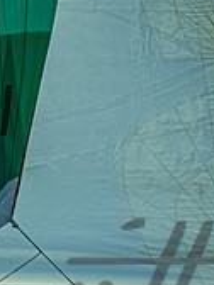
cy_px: 290
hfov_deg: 1.1
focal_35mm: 1380
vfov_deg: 1.4
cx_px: -17
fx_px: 11375
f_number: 5.6
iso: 400
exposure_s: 1/6400
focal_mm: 350
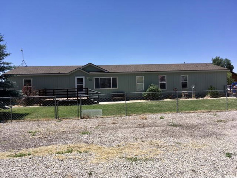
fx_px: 199
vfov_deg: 48.2
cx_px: 118
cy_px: 89
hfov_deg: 61.7
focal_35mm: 29
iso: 25
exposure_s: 1/1508
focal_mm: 4.15
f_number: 2.2
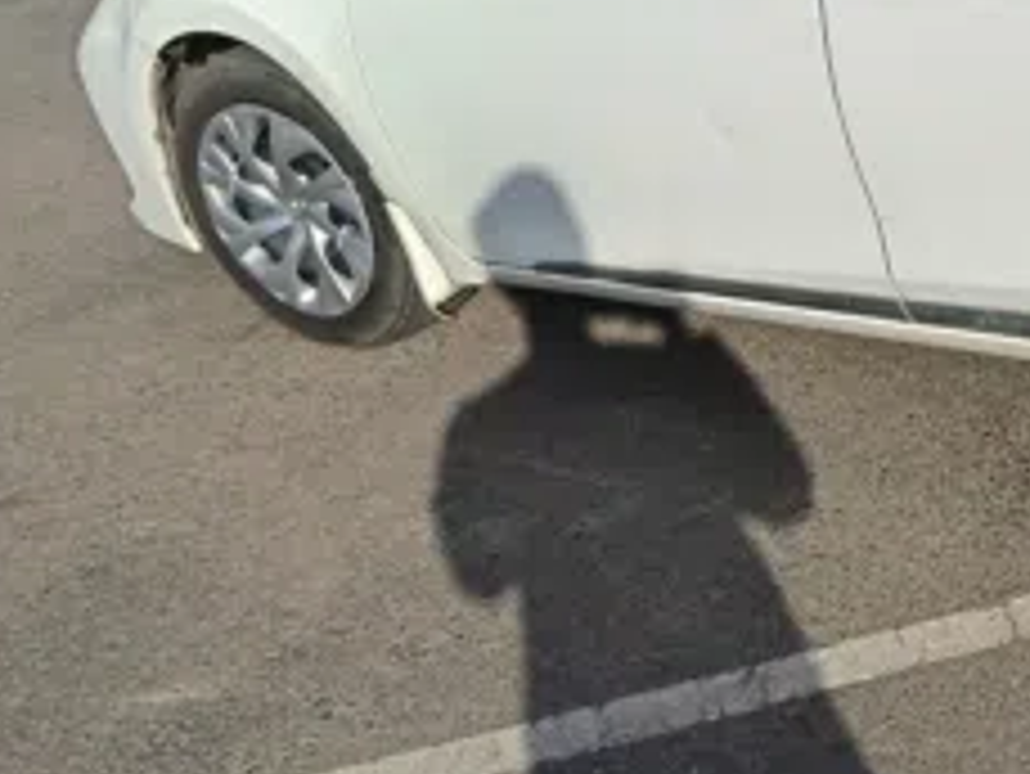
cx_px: 1273
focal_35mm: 67
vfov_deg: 21.8
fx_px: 1995
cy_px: 234
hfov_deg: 25.6
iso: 100
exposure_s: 1/1004
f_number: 1.75
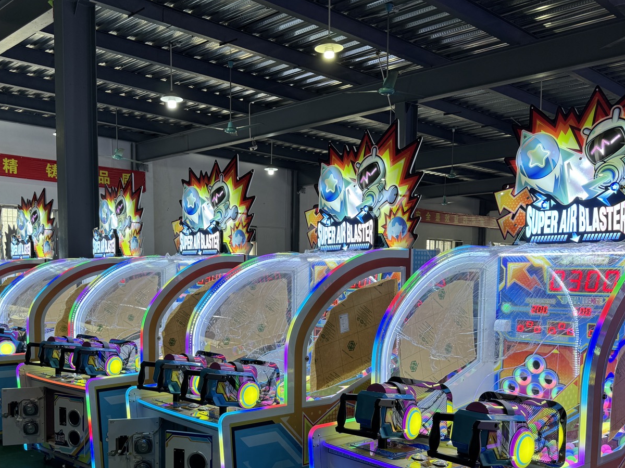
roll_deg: +0.5
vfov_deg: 39.1
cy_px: 321
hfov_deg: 51.2
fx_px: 650
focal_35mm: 36
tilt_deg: -4.3
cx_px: 270
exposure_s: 1/100
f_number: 1.78
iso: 64
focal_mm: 6.76
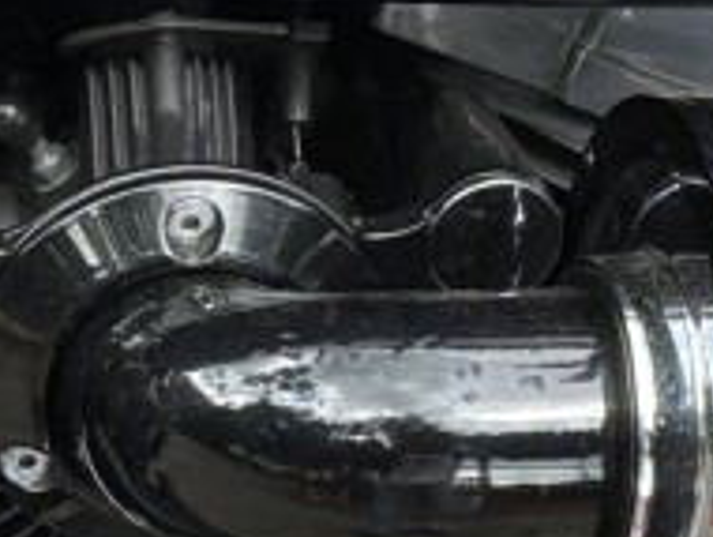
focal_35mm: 157
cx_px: 9
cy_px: 345
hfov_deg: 12.4
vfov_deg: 9.5
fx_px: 3238
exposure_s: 1/386
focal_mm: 3
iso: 100
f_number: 1.8
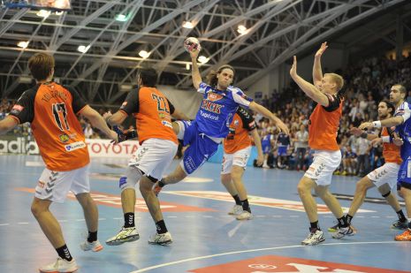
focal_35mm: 70
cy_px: 136
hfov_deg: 28.9
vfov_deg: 19.4
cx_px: 206
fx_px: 798
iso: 3200
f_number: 2.8
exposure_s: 1/800
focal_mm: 70
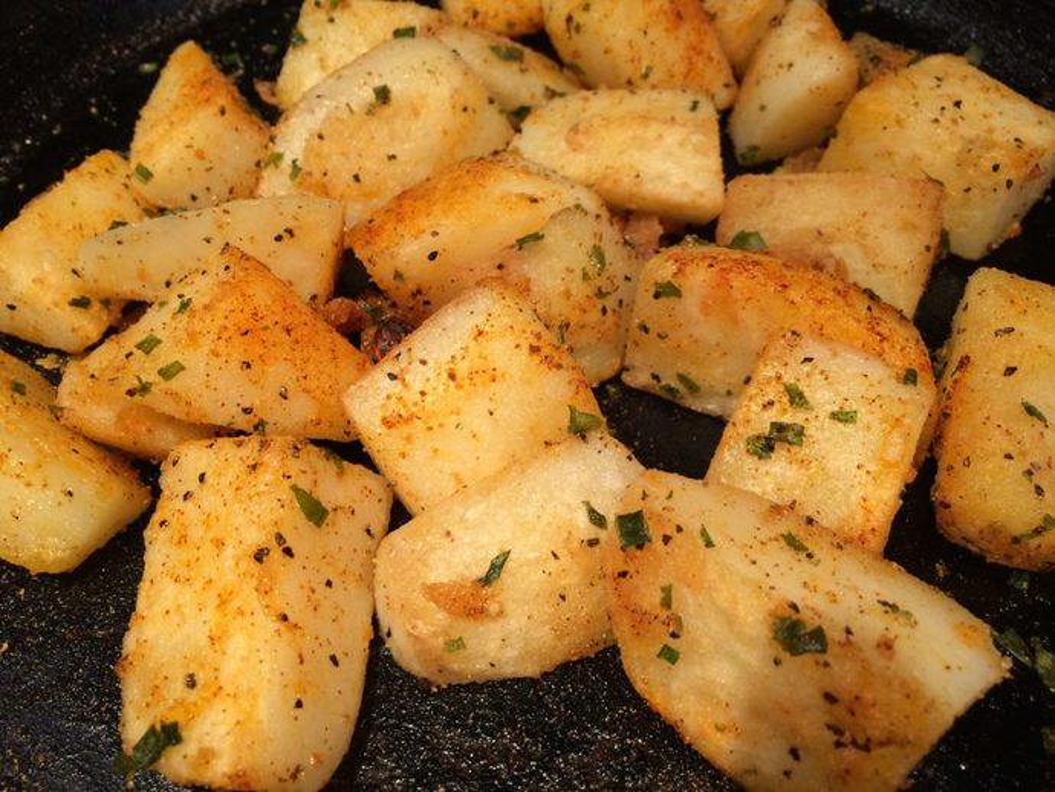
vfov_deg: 48.3
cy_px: 396
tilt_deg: -50.9
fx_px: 884
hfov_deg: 61.6
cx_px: 528
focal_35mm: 29
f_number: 2.2
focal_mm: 4.15
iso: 125
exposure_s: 1/30
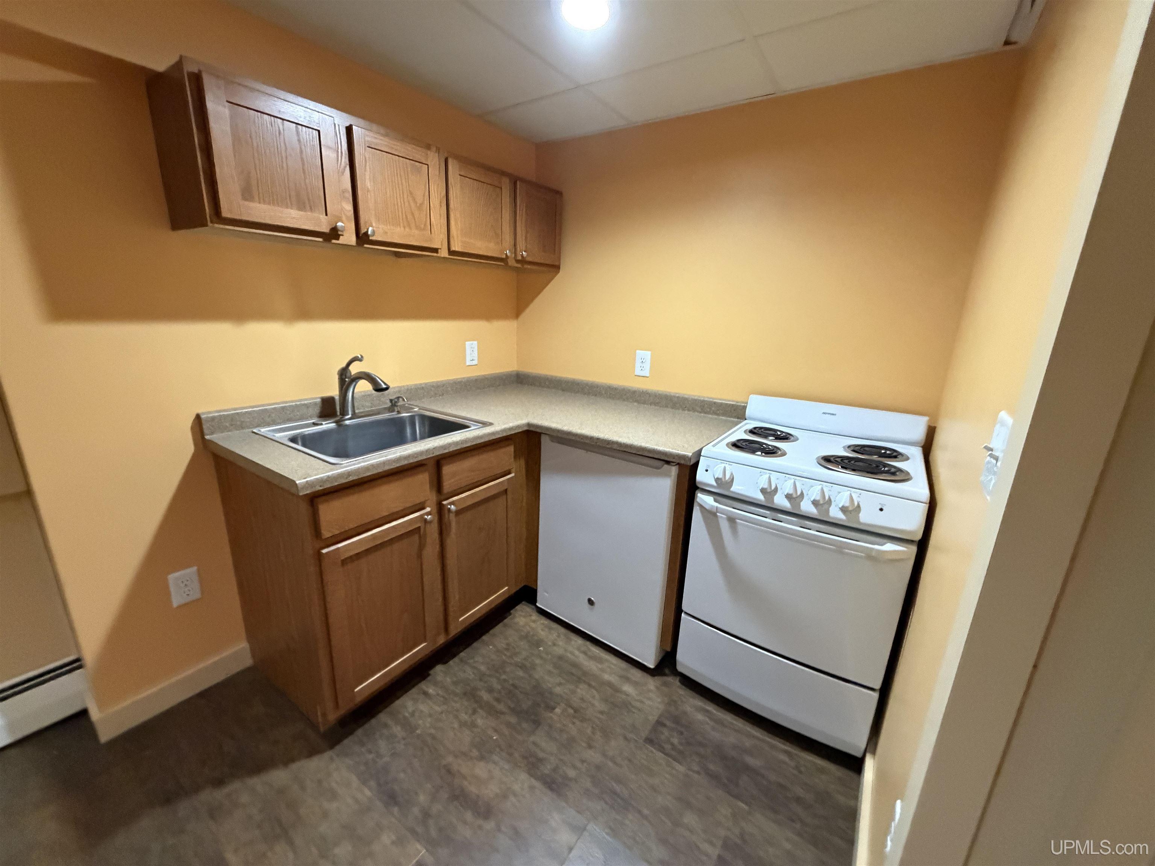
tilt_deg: -16.3
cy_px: 433
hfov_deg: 102.1
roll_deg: -3.3
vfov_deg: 85.7
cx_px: 578
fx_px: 467
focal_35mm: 14
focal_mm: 2.22
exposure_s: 1/60
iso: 640
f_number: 2.2
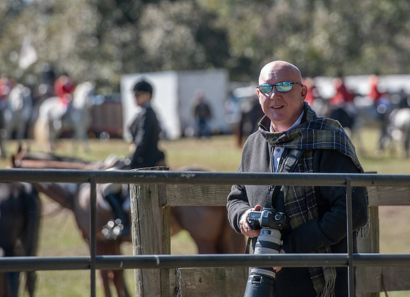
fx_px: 3506
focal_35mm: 299
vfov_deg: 4.9
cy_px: 87
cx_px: 224
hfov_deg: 6.7
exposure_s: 1/500
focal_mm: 200
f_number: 5
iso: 400
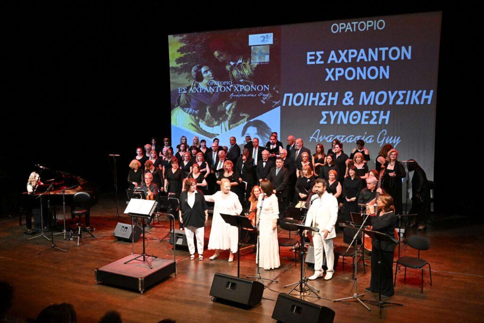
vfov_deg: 38.9
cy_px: 162
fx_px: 457
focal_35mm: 34
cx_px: 242
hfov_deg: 55.8
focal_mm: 34
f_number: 5.6
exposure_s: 1/250
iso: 12800
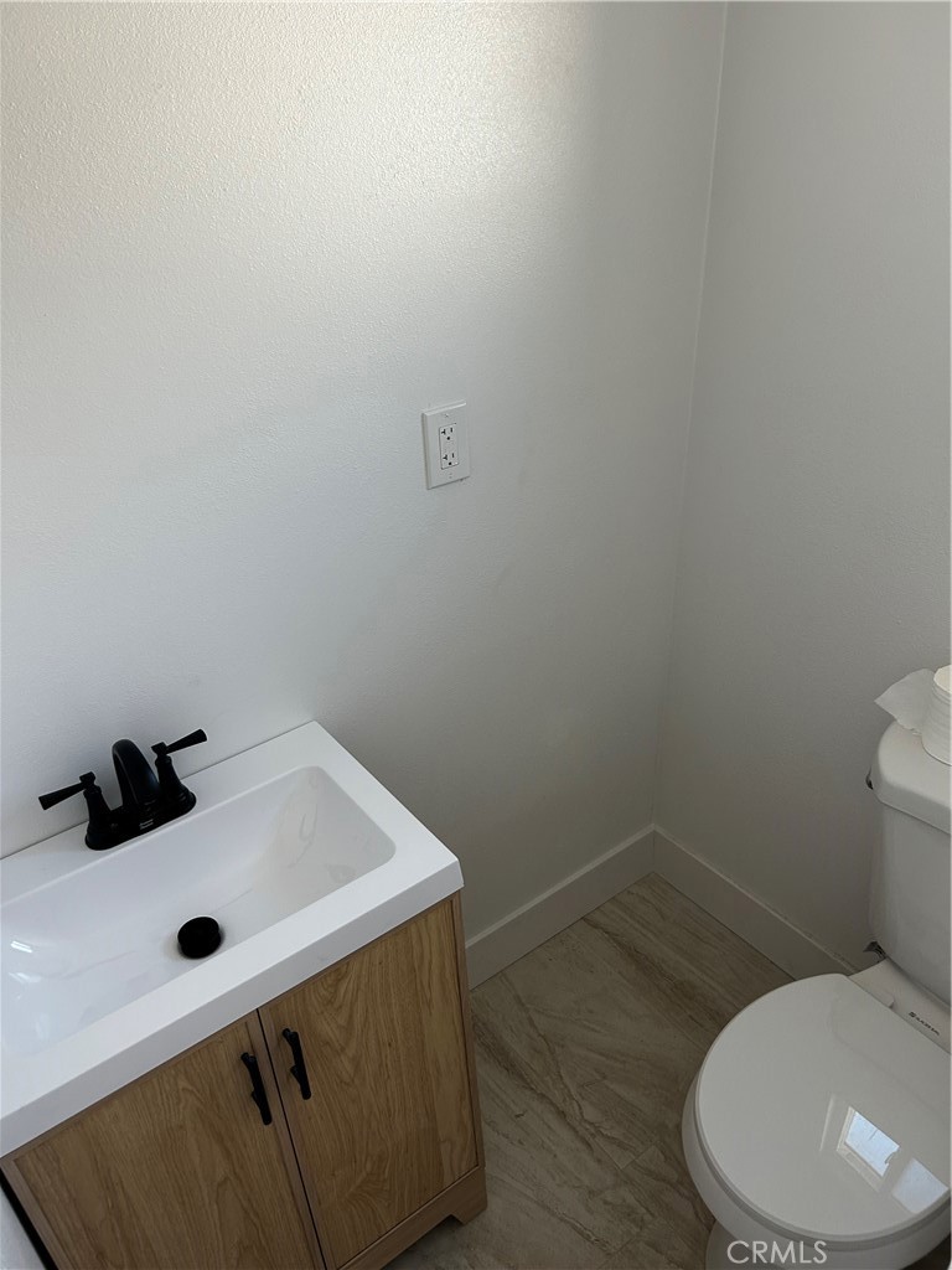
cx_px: 476
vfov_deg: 67.3
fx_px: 953
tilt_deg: -31.4
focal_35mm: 26
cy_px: 635
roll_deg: +2.3
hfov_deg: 53.1
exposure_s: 1/121
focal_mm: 5.7
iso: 100
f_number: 1.5
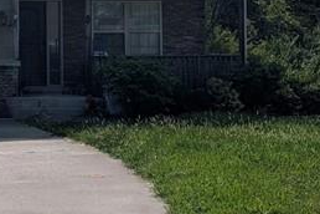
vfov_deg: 13.6
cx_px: 1
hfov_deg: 20.0
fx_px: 880
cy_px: -5
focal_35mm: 99
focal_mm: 6.9
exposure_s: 1/3311
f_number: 1.68
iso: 20
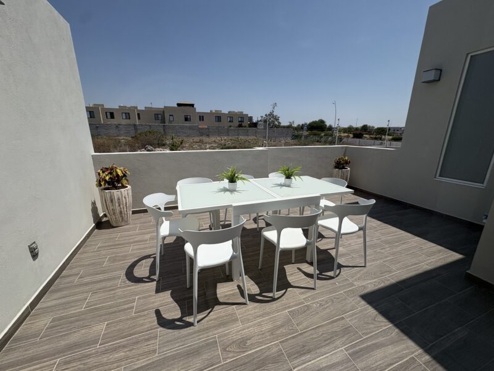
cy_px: 186
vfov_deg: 85.7
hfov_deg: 102.1
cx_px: 247
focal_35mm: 14
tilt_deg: -14.7
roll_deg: +0.4
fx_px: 200
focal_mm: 2.22
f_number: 2.2
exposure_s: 1/4926
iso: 50
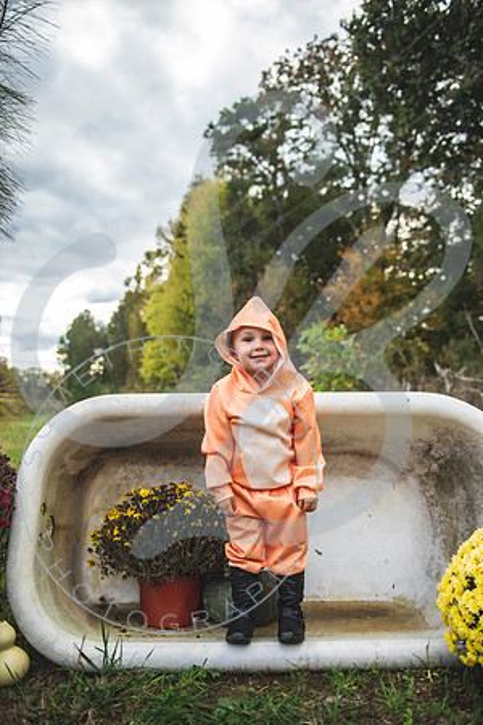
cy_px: 362
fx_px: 624
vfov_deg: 60.3
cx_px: 242
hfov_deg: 42.3
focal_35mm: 31
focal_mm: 31
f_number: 2.8
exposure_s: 1/1000
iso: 320
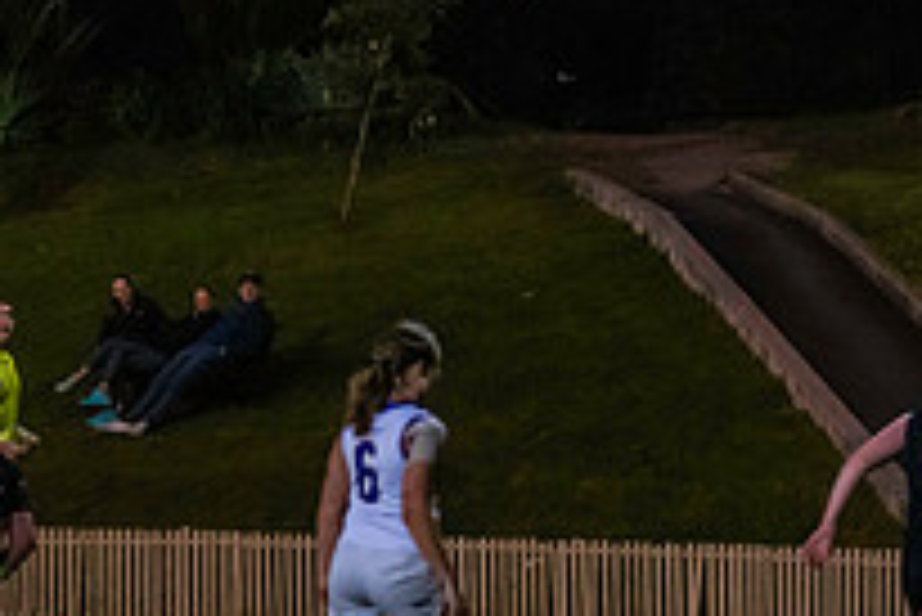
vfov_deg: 3.8
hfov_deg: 5.7
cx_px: 1212
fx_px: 9175
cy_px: 433
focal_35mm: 358
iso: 10000
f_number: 2.8
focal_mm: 120
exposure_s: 1/1250
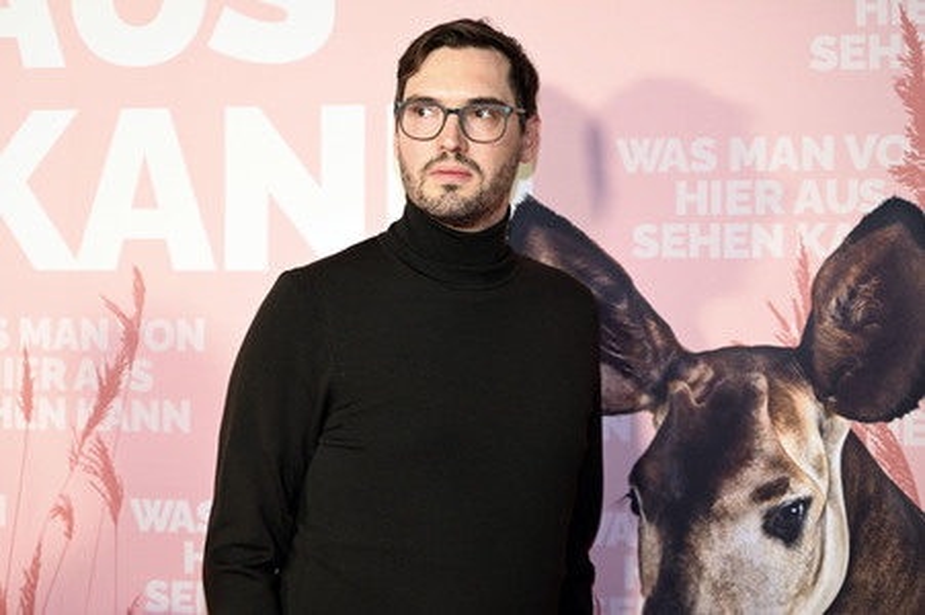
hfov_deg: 27.0
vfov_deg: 18.2
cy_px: 308
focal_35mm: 75
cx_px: 462
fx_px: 1926
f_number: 2.8
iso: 640
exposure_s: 1/125
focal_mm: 75
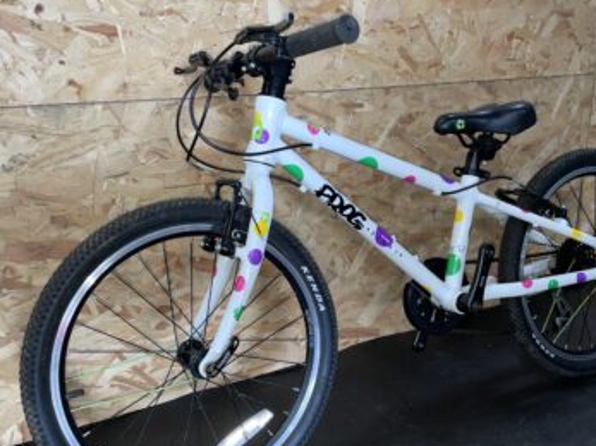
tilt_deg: -16.0
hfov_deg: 51.4
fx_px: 620
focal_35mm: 36
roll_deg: +2.0
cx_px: 302
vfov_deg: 39.6
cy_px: 242
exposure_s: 1/20
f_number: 1.6
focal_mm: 4.2
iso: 50
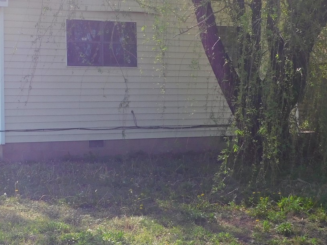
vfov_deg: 17.5
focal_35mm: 84
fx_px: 793
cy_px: 58
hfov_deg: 22.6
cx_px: 21
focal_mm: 6.3
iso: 125
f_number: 3.5
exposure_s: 1/640
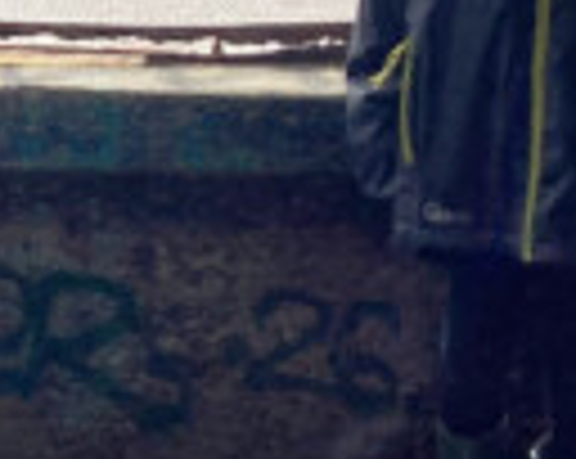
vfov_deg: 11.8
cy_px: -86
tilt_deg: -8.7
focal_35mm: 128
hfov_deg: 14.2
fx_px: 2179
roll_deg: -1.1
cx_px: -248
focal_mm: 3.99
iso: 20
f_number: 1.8
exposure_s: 1/2558
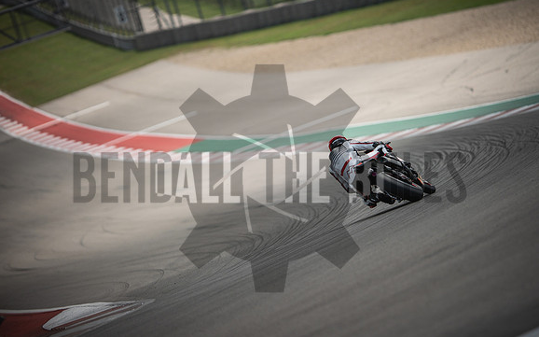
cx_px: 270
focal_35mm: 307
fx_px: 4509
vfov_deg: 4.3
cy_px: 179
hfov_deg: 6.8
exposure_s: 1/4000
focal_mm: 200
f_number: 2
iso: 250
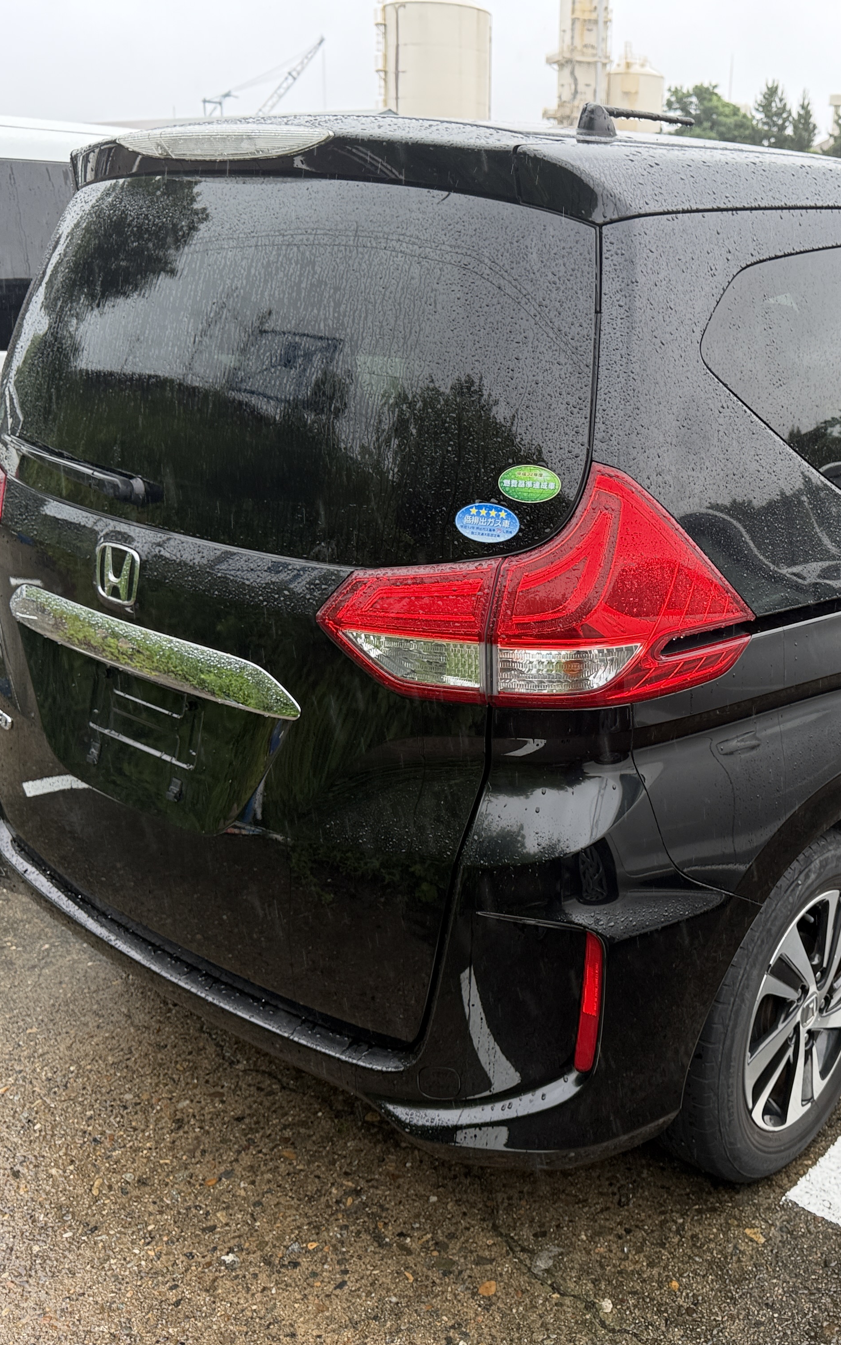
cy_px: 673
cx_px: 605
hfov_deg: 36.6
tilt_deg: -18.0
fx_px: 1247
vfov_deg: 56.7
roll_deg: -0.6
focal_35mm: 34
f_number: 1.78
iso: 80
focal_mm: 6.76
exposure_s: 1/224
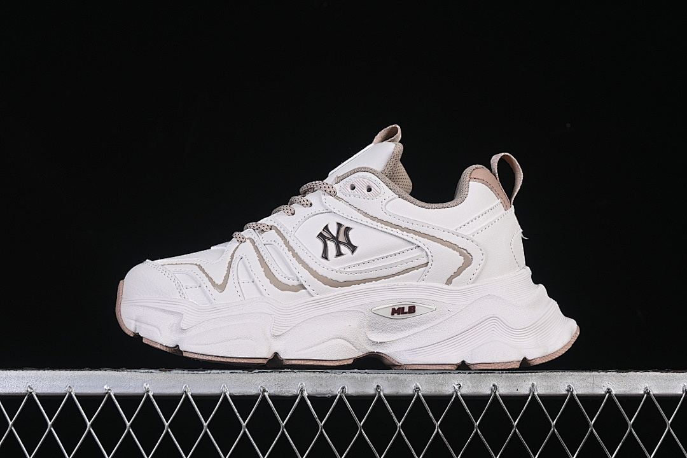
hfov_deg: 27.0
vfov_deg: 18.2
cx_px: 344
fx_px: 1431
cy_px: 229
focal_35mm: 75
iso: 160
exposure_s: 1/80
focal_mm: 50
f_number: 8
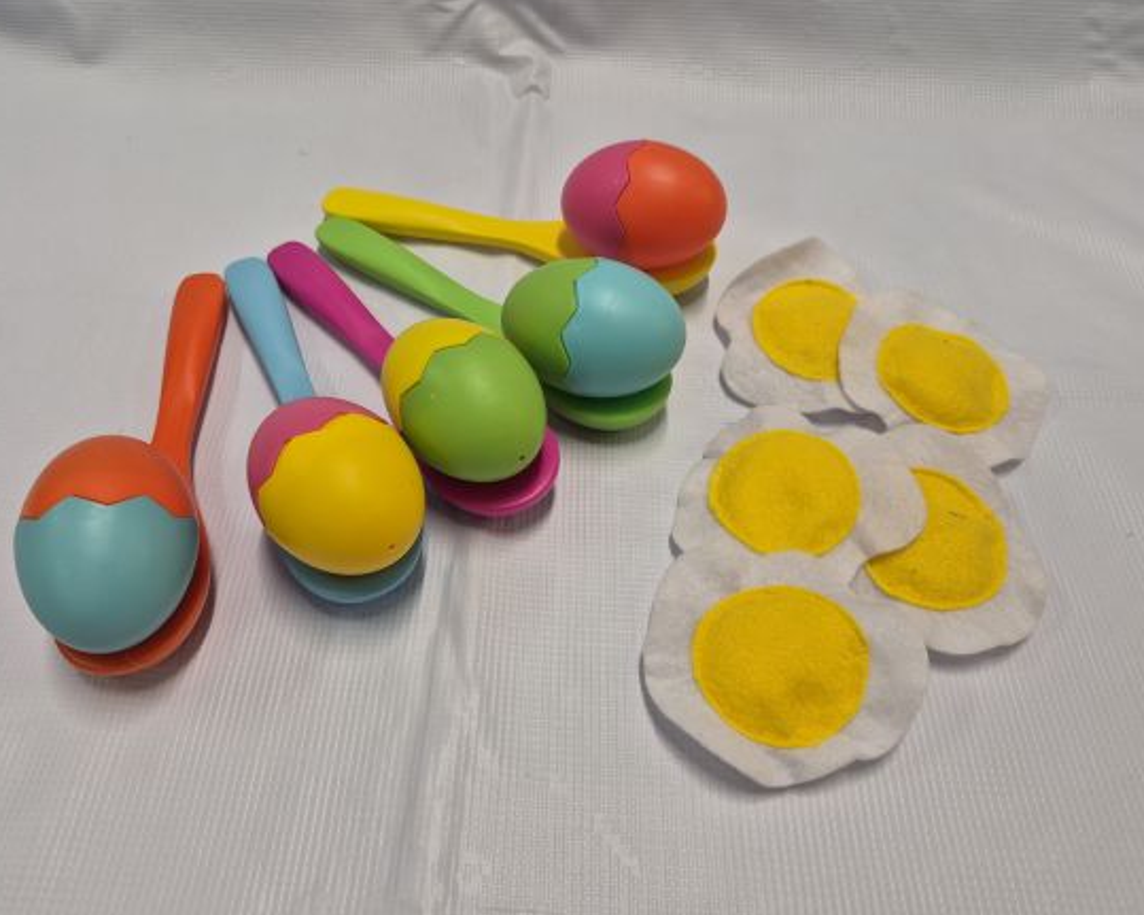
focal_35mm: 25
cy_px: 444
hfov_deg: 68.1
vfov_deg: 56.8
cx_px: 541
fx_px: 846
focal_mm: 5.4
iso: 125
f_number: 1.8
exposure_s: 1/100
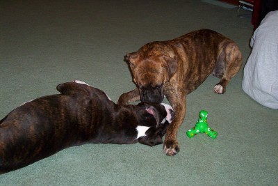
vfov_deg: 25.1
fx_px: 417
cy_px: 93
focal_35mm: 54
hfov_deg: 36.9
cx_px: 139
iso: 140
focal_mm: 7.1
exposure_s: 1/69.5
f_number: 2.97
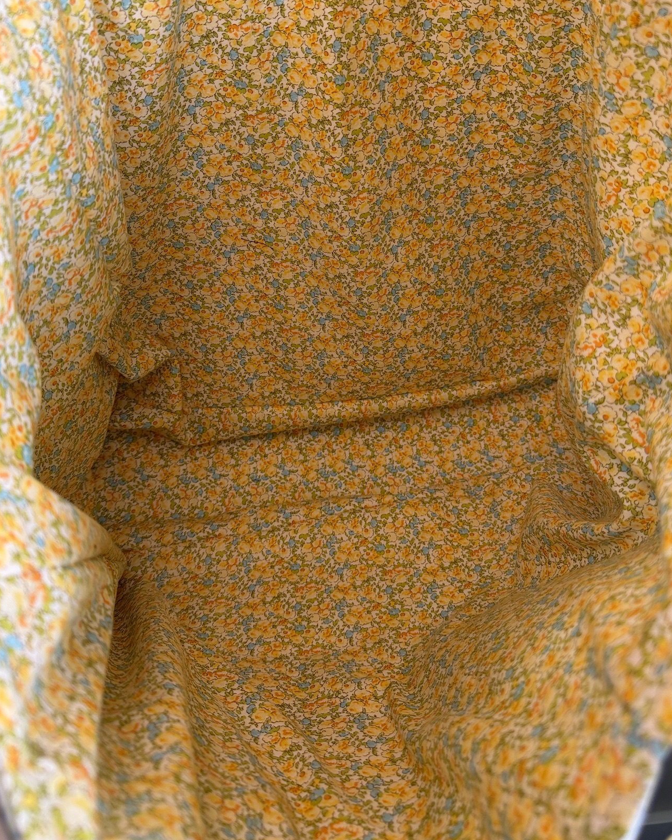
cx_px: 351
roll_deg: +1.1
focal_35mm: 30
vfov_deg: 58.2
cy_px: 327
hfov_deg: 48.5
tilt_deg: -38.0
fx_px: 746
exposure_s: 1/120
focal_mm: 6.76
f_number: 1.78
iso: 160
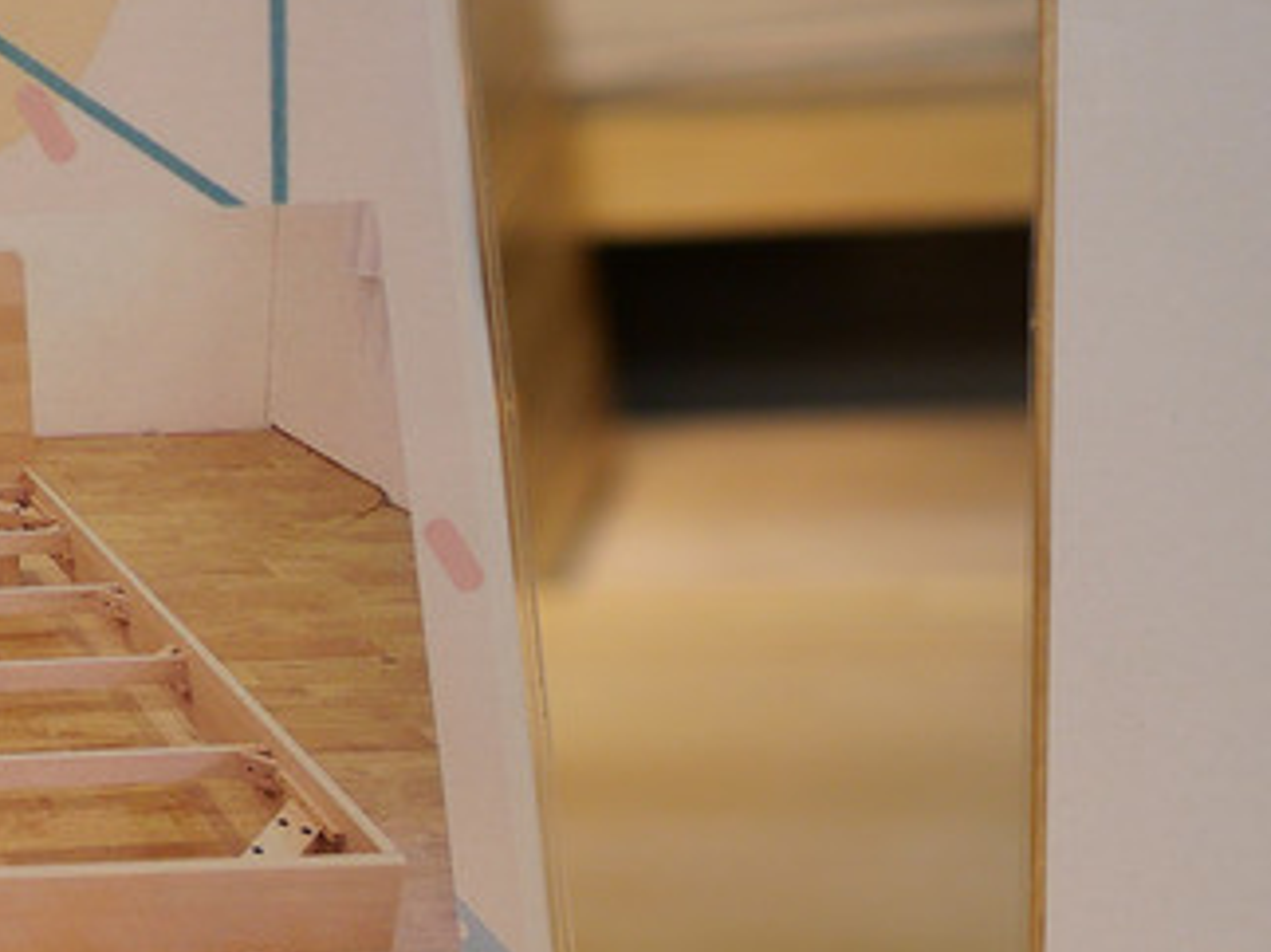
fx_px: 3413
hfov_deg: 21.0
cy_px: 1019
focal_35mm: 93
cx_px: 815
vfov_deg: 15.5
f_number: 1.7
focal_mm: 15
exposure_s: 1/125
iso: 200
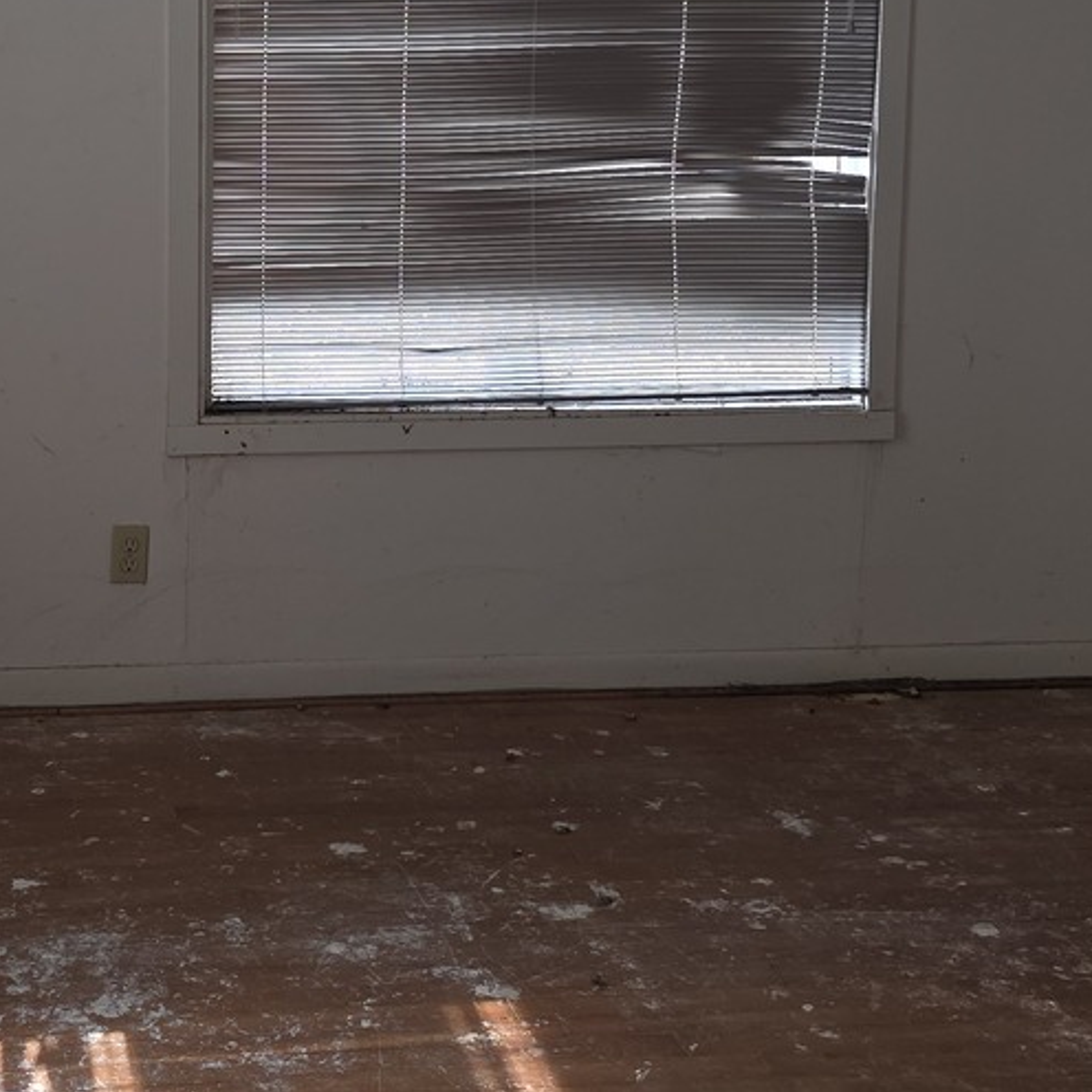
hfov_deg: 28.4
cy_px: 216
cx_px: 194
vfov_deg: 28.4
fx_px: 2106
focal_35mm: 59
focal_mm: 6.3
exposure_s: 1/60
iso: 32
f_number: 1.7
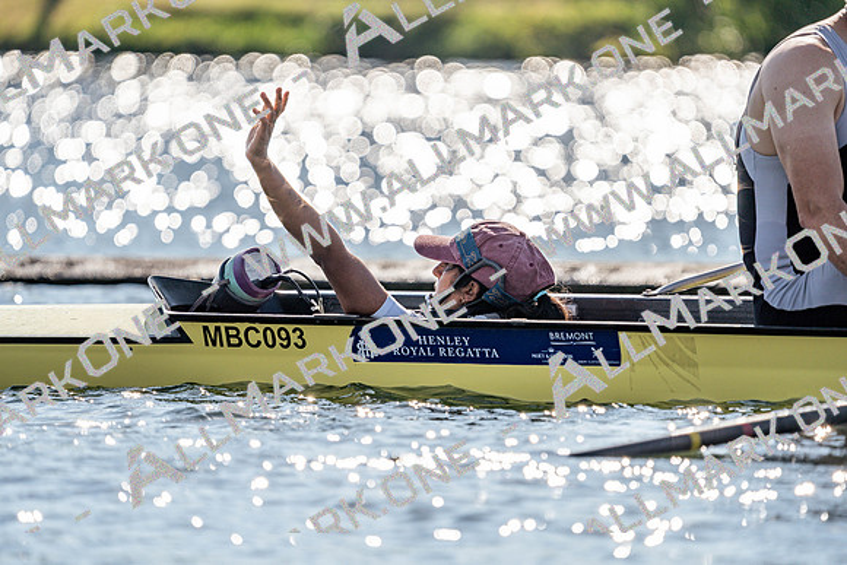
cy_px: 282
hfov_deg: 4.3
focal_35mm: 481
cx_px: 424
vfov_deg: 2.9
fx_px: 11319
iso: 100
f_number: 6.3
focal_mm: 481
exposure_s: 1/1600
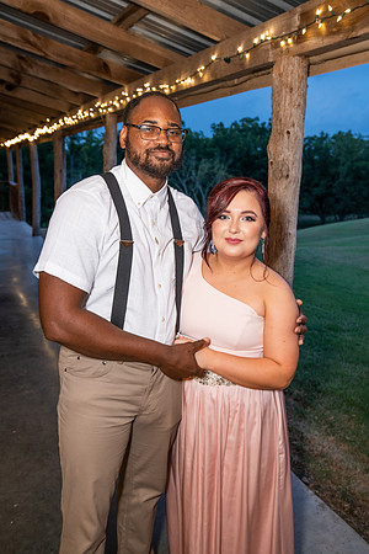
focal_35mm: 31
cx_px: 184
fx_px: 477
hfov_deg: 42.3
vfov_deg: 60.3
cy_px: 277
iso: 2000
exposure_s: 1/25
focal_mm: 31
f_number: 4.5
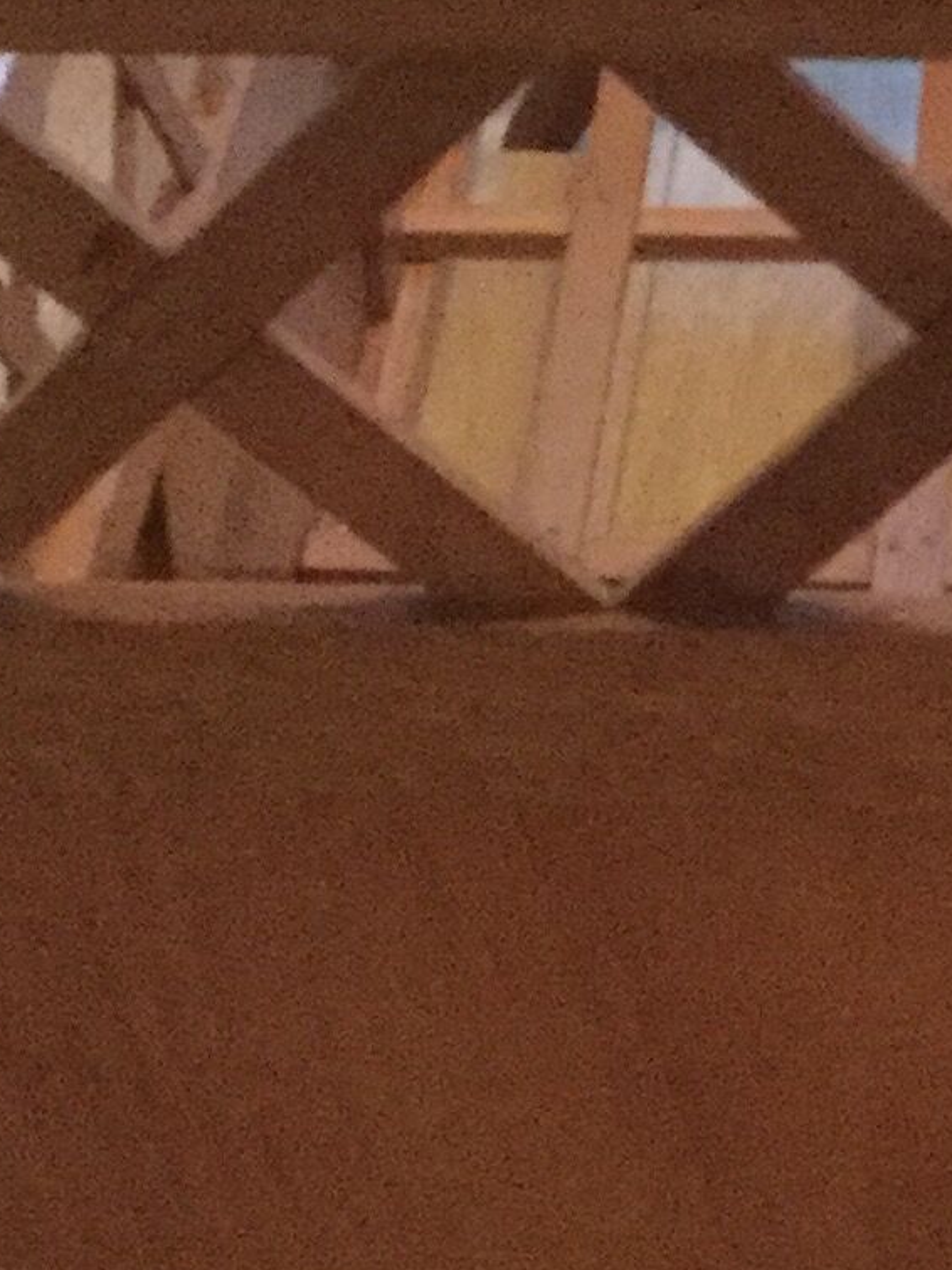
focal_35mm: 134
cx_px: 1065
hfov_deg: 10.9
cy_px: 506
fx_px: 4915
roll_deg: +1.5
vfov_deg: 14.7
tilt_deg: -36.3
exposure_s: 1/17
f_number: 2.4
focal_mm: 3.3
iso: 800
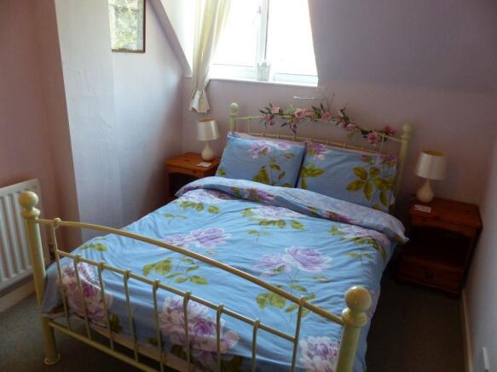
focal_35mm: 25
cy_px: 186
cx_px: 248
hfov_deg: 69.4
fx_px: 359
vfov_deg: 54.9
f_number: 2.8
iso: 320
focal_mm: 4.5
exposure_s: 1/60
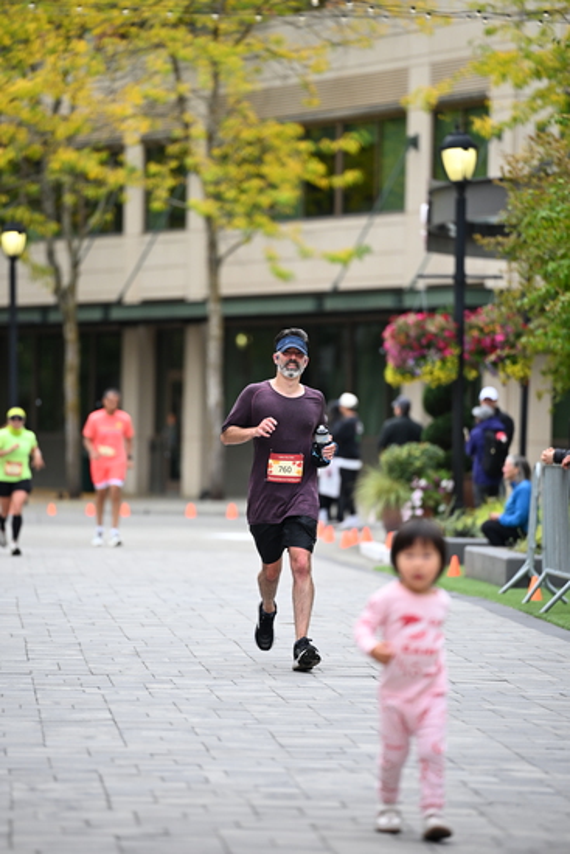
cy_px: 427
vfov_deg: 10.3
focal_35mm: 200
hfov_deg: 6.9
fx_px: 4747
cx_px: 285
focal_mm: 200
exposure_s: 1/2000
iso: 640
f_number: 2.8
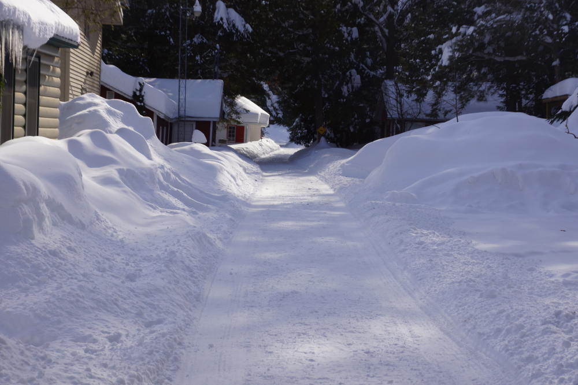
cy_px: 192
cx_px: 289
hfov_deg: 27.0
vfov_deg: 18.2
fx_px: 1204
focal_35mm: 75
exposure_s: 1/100
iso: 100
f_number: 9
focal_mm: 50
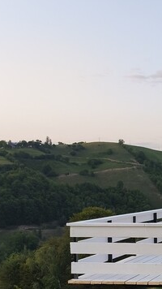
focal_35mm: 72
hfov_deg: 15.2
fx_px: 550
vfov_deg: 28.8
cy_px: 226
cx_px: 260
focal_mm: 6.14
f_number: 1.65
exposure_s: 1/101
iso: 50
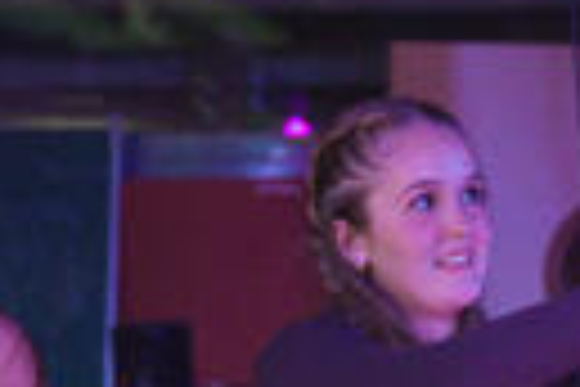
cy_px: 135
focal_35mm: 174
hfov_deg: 11.6
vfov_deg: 7.9
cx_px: 643
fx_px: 2800
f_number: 2.8
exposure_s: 1/160
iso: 10000
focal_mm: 55.9
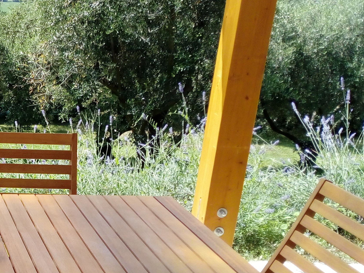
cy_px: 188
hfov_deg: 25.6
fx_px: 705
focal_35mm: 67
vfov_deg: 21.8
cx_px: -85
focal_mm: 3.5
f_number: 2
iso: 119
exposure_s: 1/914
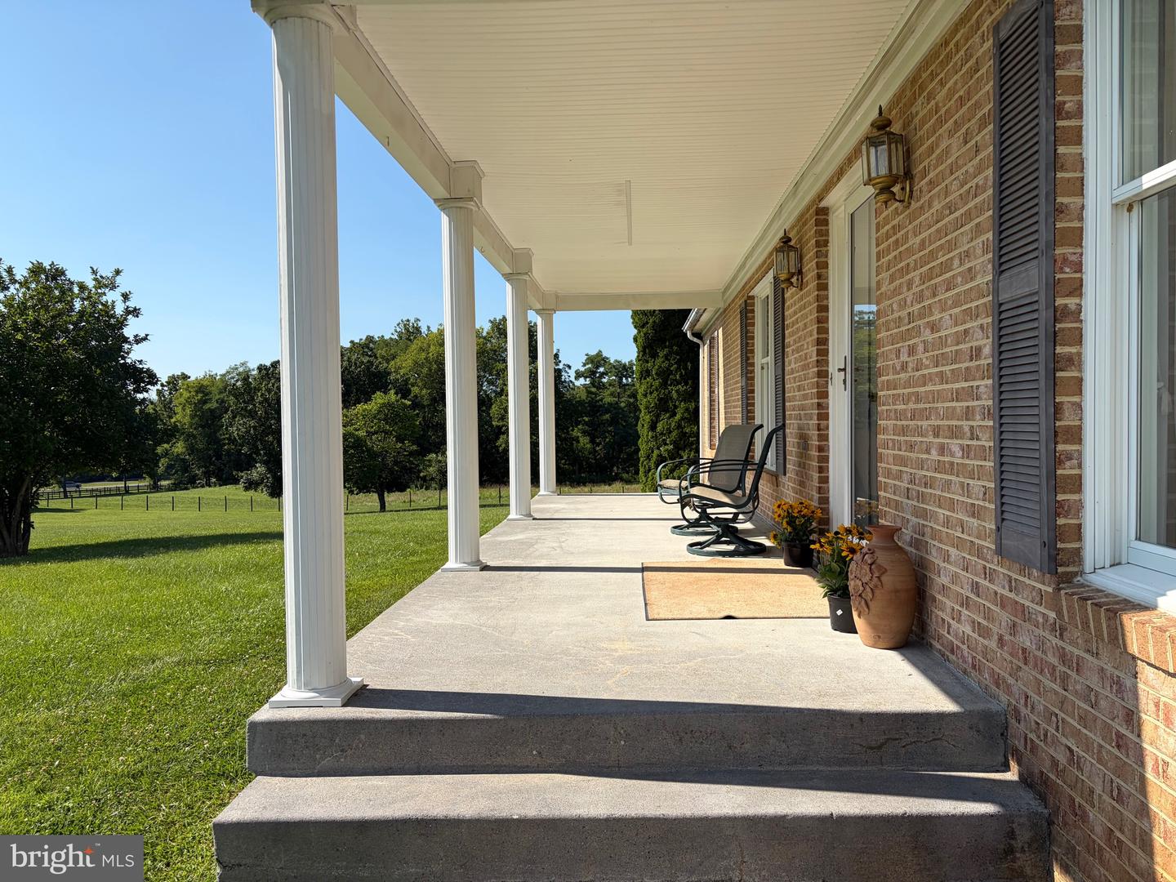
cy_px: 441
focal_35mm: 26
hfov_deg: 67.3
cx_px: 588
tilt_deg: -1.0
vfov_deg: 53.1
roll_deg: +1.3
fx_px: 883
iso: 50
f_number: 1.6
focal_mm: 5.96
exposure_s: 1/3448
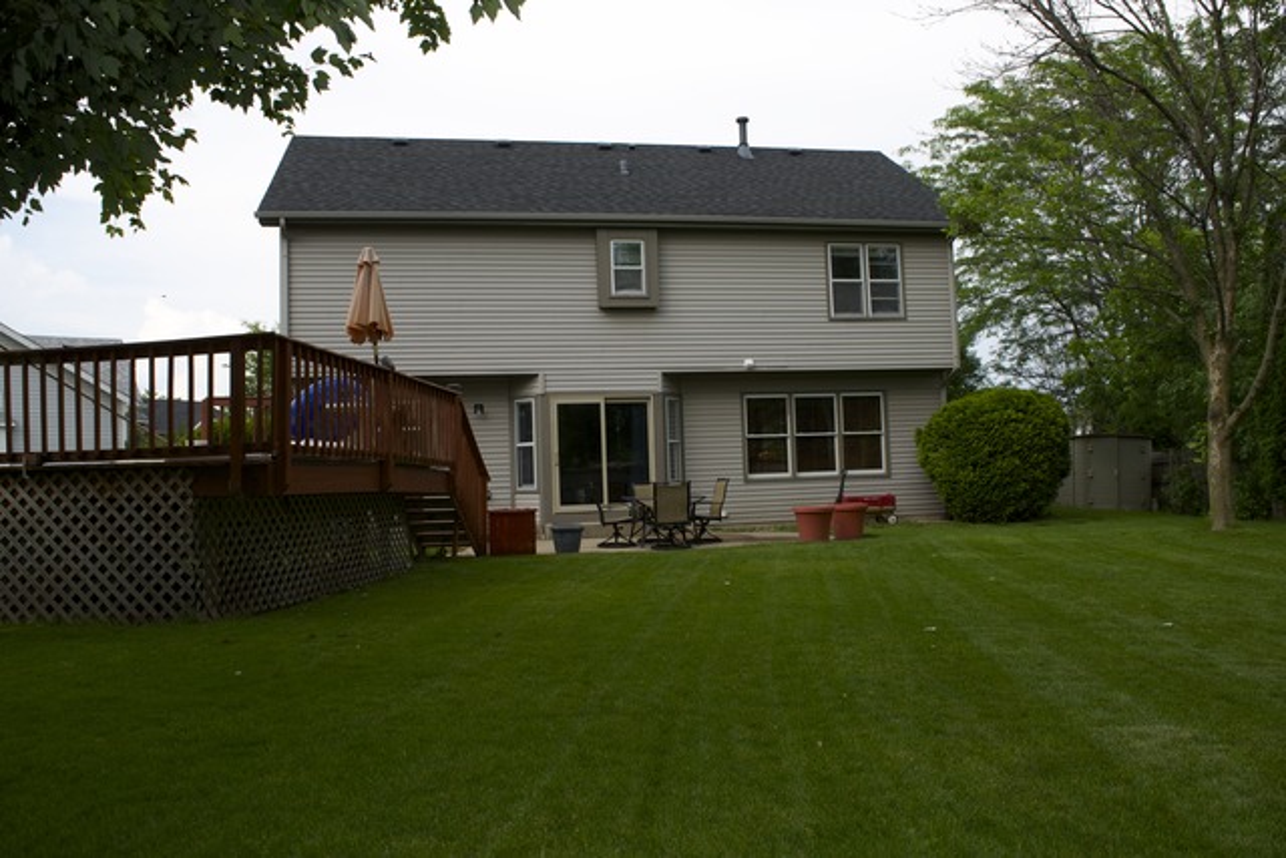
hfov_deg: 67.4
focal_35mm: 27
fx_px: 965
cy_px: 429
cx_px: 643
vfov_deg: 48.0
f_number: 7.1
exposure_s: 1/200
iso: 100
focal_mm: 18
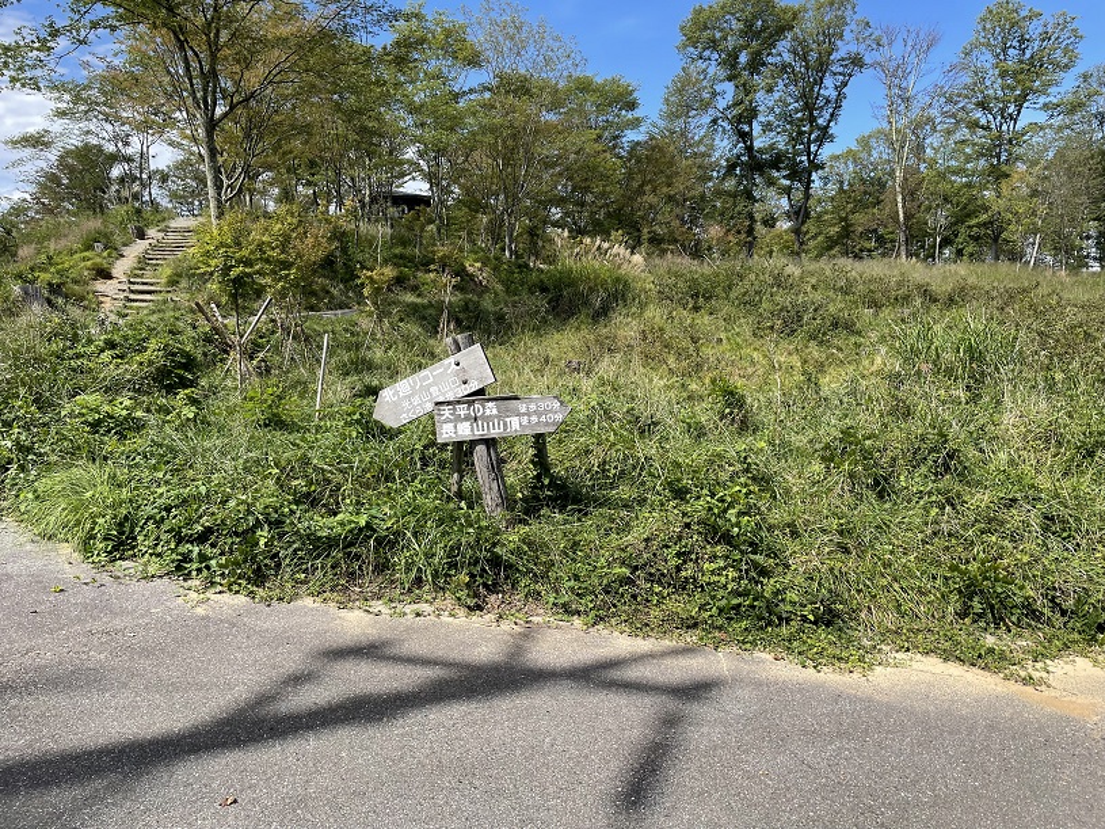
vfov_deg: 53.1
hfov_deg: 67.3
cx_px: 552
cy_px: 414
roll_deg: +1.5
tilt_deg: -6.1
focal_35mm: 26
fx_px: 830
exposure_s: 1/2212
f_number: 1.6
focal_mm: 4.2
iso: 32
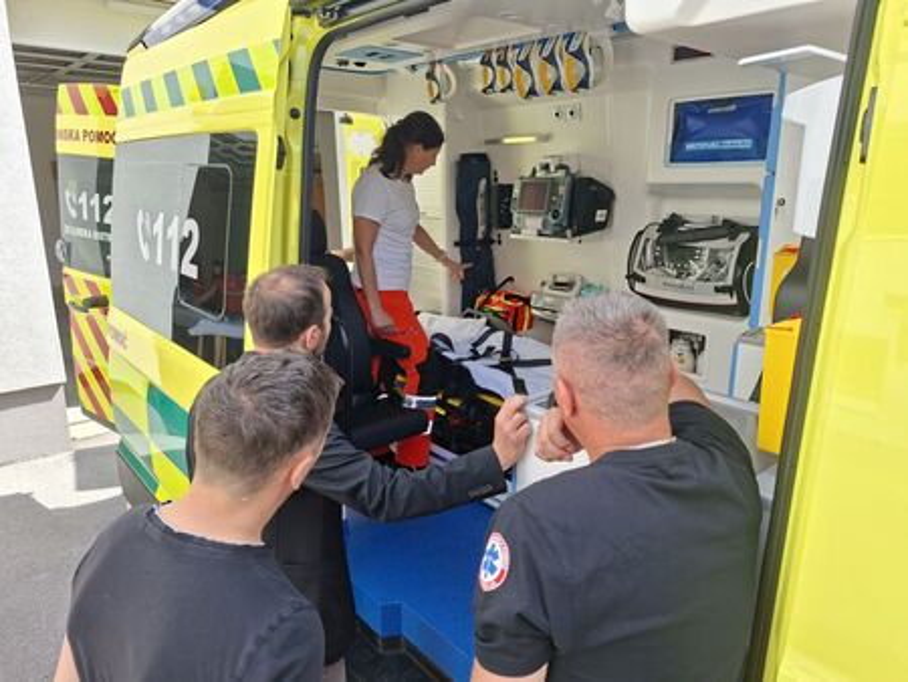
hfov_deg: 73.9
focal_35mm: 23
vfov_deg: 58.9
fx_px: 604
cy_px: 341
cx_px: 454
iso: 50
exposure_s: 1/313
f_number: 1.8
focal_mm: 5.54
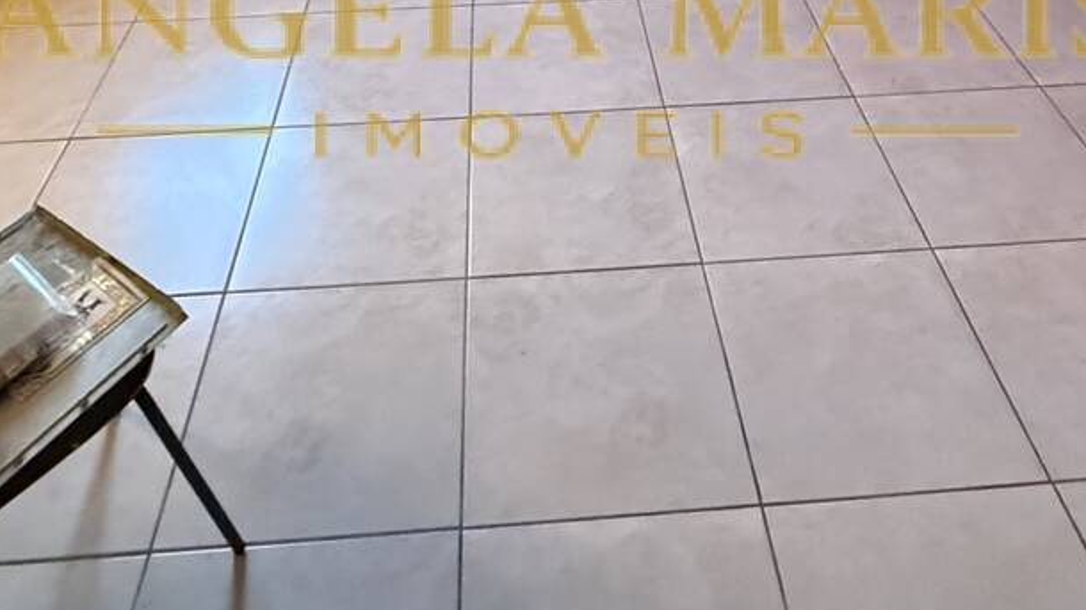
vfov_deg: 26.4
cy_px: -238
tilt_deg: -17.8
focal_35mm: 36
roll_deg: -0.4
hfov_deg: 55.3
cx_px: 564
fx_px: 1037
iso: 800
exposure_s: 1/60
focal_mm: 2.22
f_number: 2.2
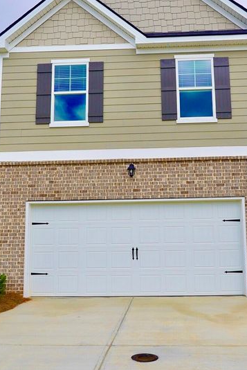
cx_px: 152
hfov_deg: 31.8
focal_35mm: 42
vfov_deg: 46.1
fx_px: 431
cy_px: 148
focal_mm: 20
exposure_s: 1/800
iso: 100
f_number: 5
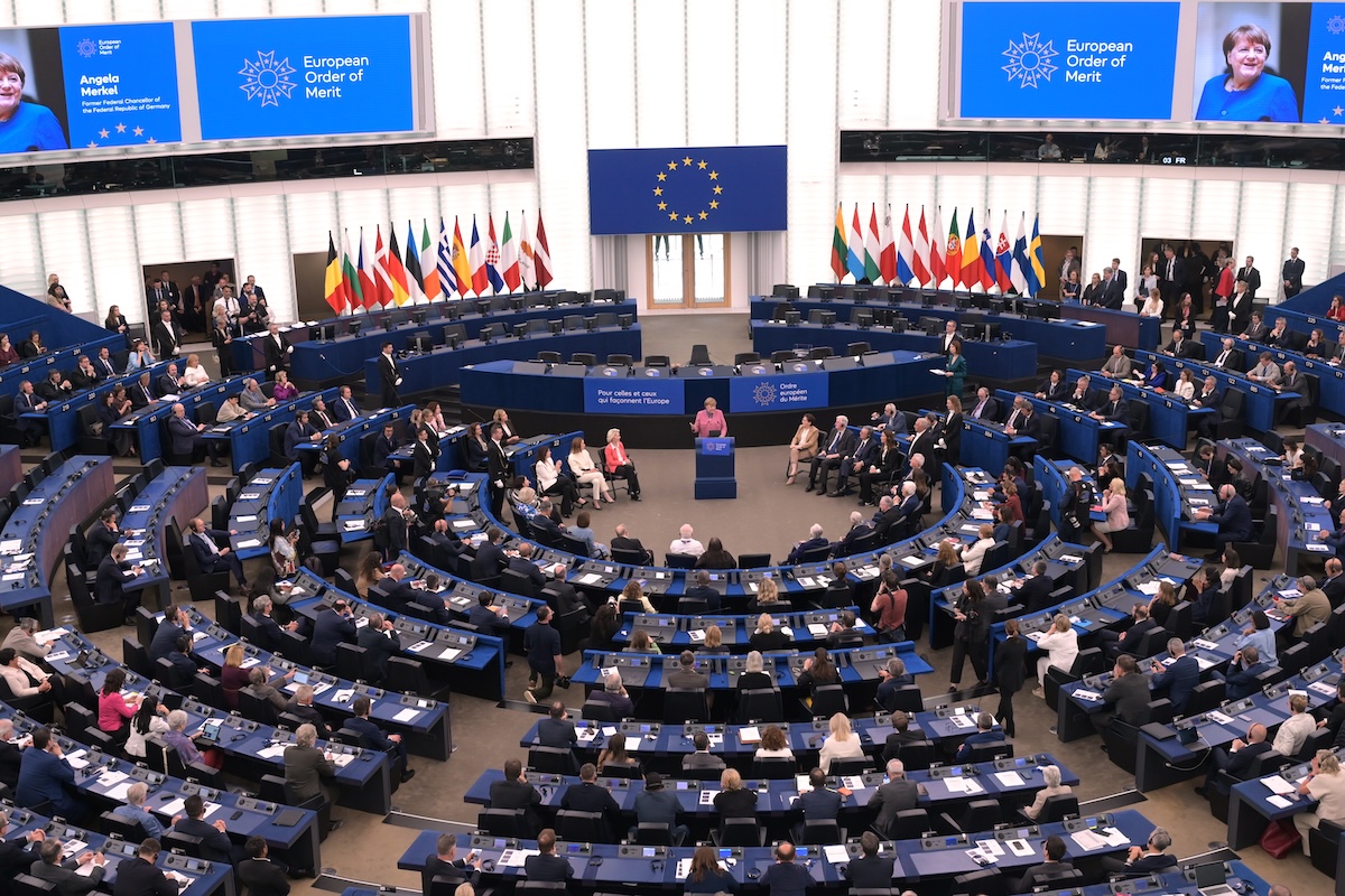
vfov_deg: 29.9
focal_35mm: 45
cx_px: 672
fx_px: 1681
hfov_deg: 43.6
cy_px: 448
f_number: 4
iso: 2000
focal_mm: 45
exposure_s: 1/250
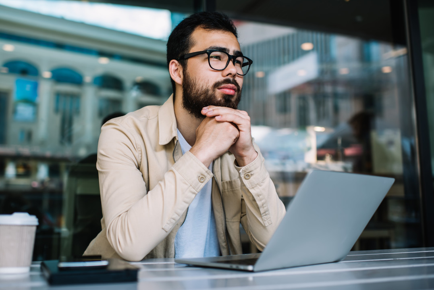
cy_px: 134
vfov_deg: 34.2
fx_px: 470
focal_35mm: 39
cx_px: 199
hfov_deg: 49.5
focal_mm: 35
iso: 100
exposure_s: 1/250
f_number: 2
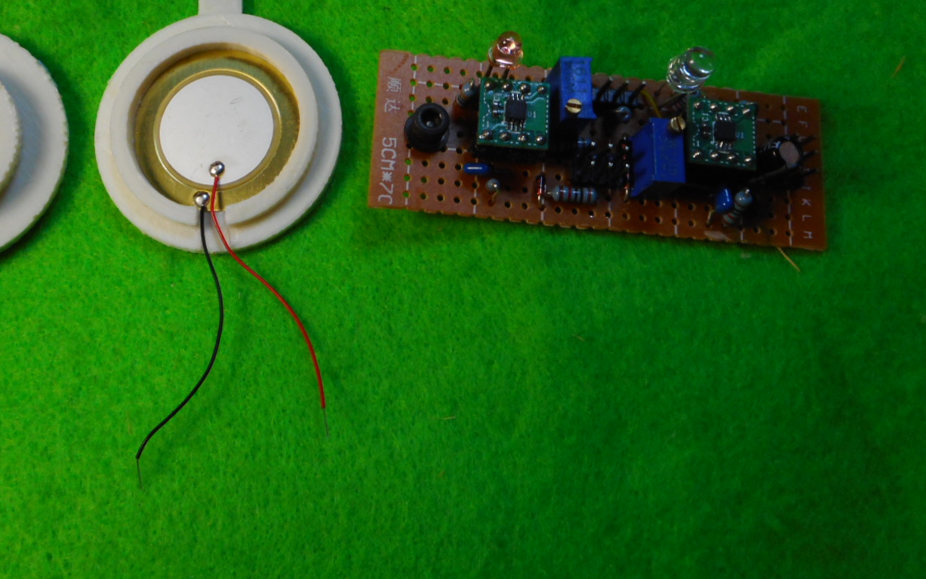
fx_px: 1186
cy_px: 135
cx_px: 337
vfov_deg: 27.0
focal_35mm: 47
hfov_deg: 42.3
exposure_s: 1/30
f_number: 4.2
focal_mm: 6
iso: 160
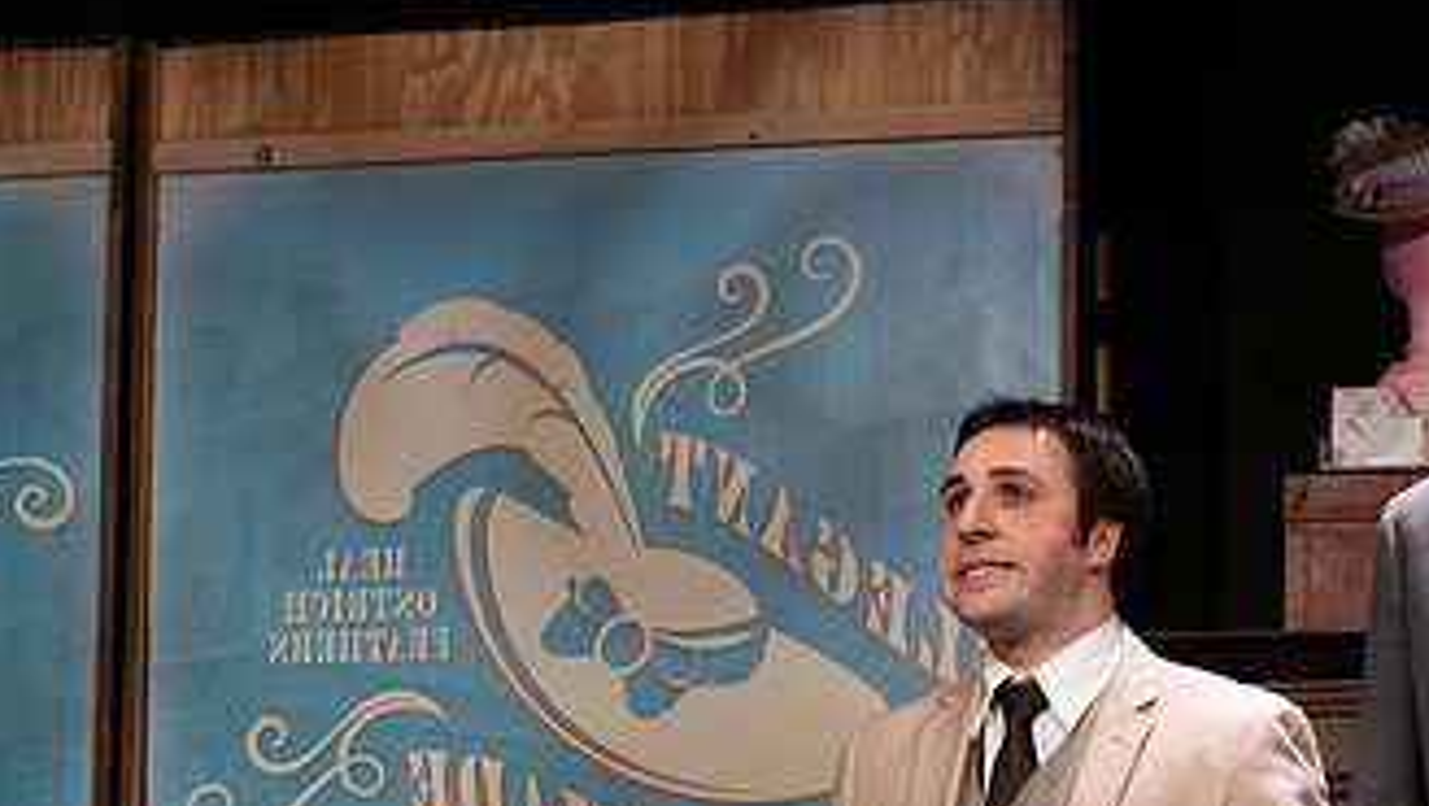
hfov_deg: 12.3
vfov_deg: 7.0
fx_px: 6597
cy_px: 599
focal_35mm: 174
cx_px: 1176
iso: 4000
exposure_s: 1/400
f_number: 5.6
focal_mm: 94
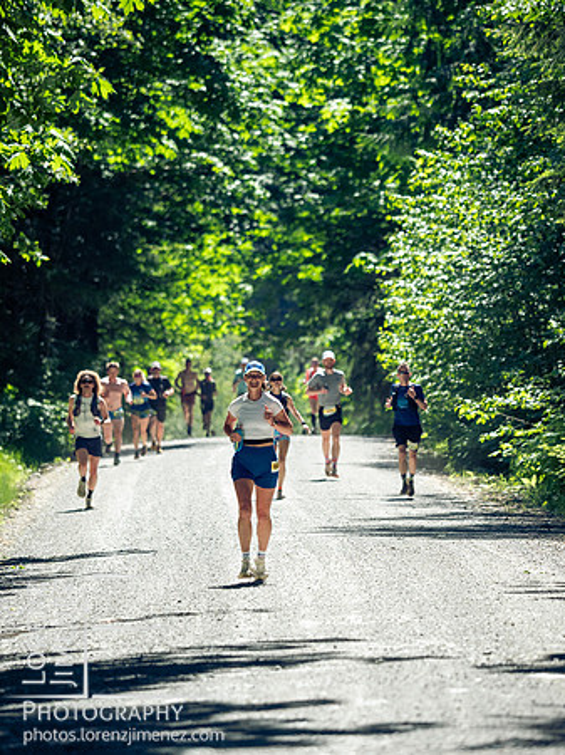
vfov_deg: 7.0
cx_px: 282
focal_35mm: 284
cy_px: 378
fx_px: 6186
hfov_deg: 5.2
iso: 640
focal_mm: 142
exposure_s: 1/2500
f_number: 2.8
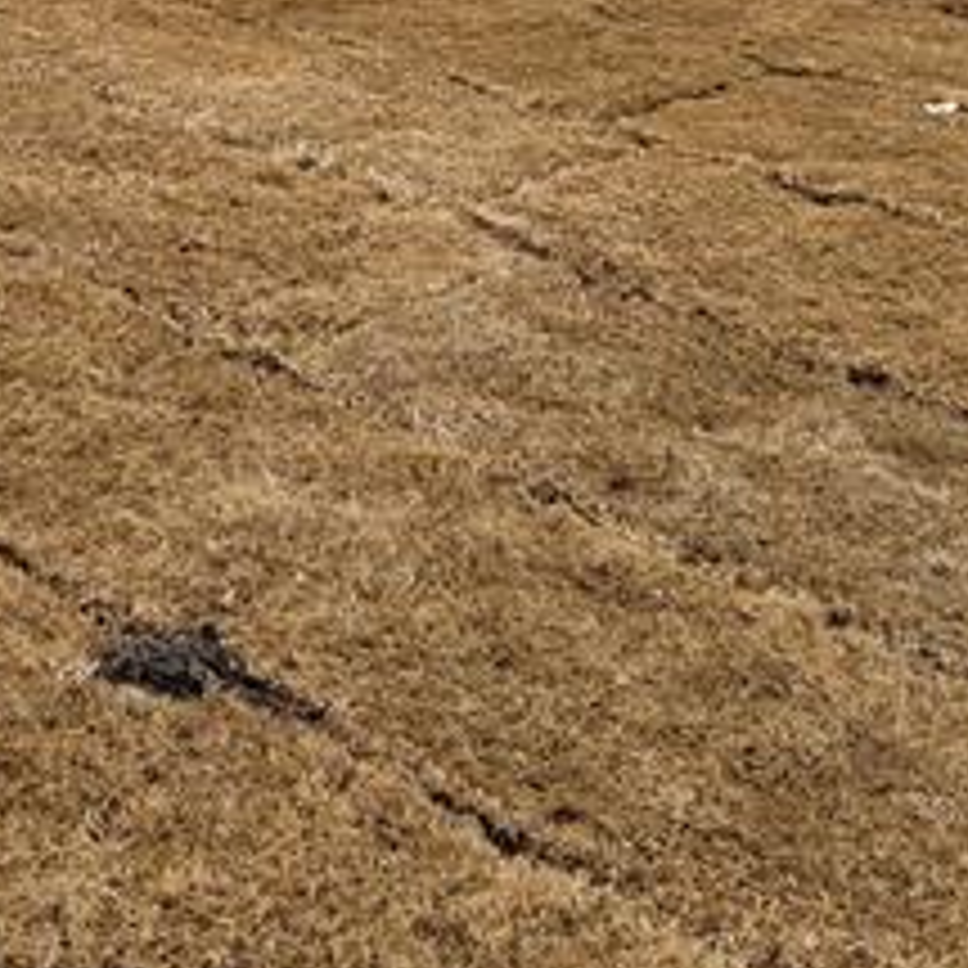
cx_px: 9
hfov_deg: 20.5
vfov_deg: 19.6
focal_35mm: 82
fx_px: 2594
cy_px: -257
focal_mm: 5.4
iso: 40
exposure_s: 1/1018
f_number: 1.8
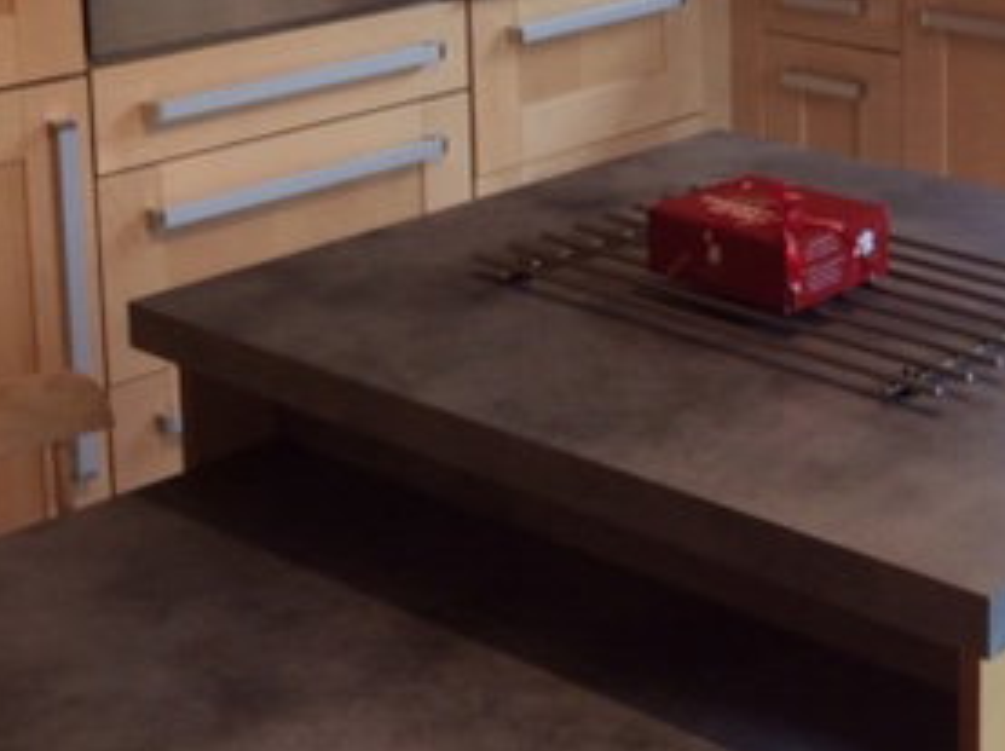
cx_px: 958
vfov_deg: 19.0
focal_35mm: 74
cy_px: -94
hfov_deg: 25.3
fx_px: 2146
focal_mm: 3.3
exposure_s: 1/25
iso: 40
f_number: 2.4
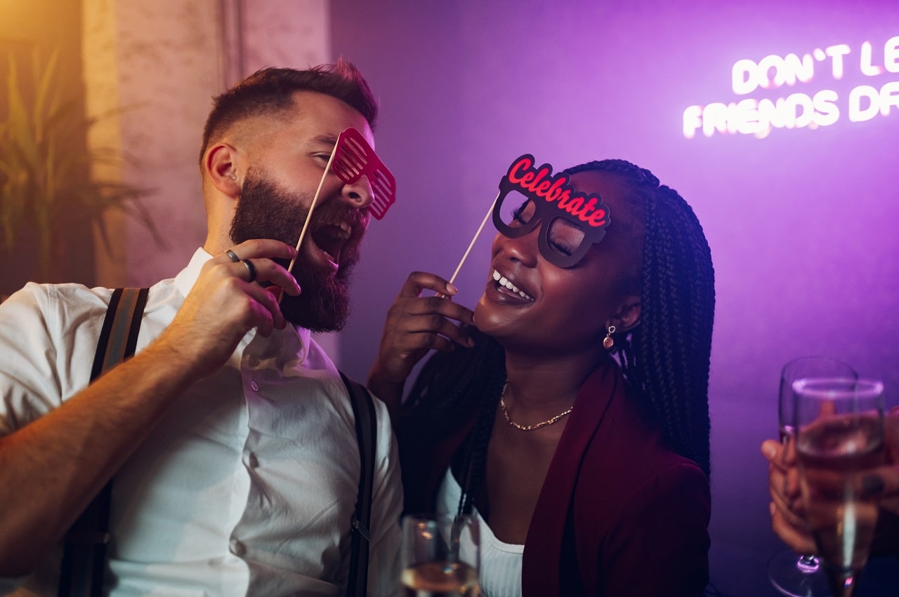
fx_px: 873
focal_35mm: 35
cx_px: 450
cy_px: 298
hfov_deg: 54.5
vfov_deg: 37.8
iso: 640
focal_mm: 35
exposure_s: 1/160
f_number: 1.8
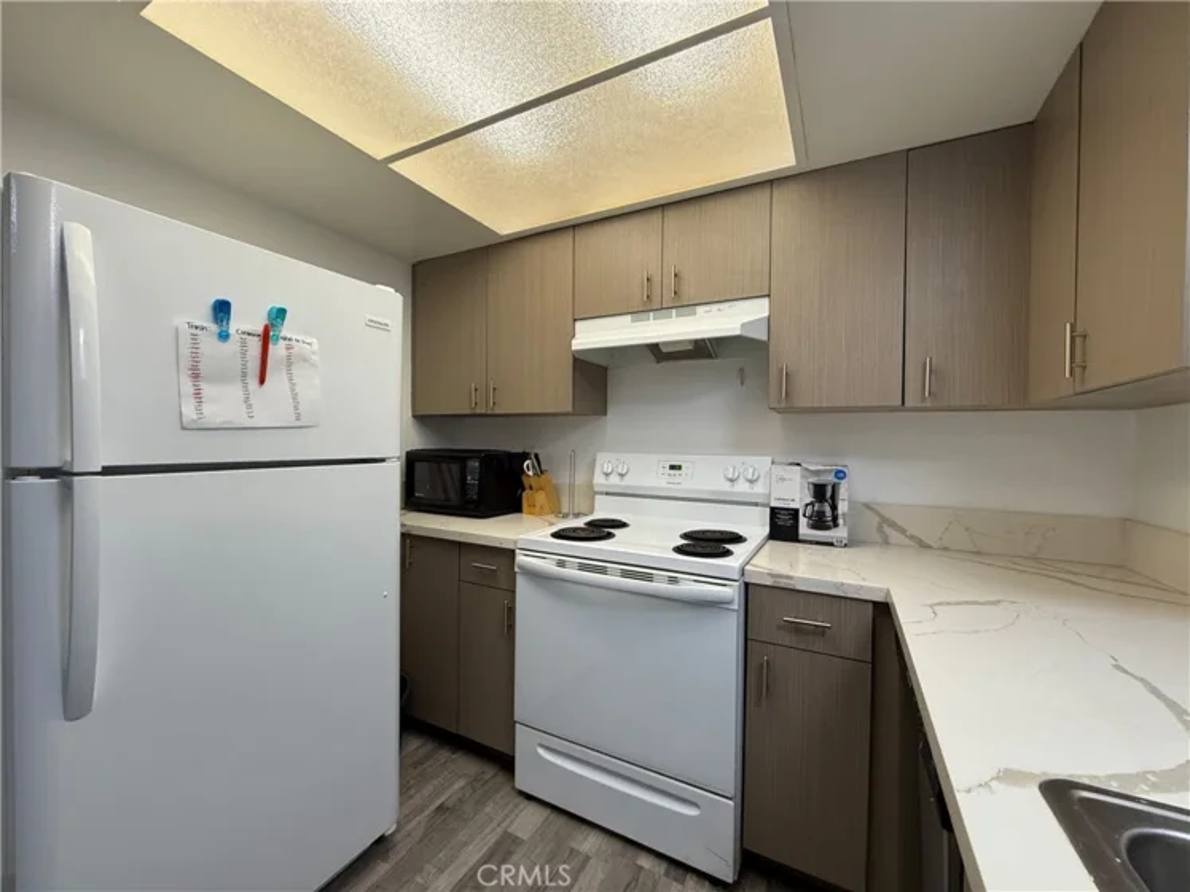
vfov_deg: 85.7
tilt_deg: +0.2
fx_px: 481
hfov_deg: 102.1
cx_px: 595
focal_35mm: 14
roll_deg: -0.6
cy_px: 446
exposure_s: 1/120
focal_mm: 2.22
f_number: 2.2
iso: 200
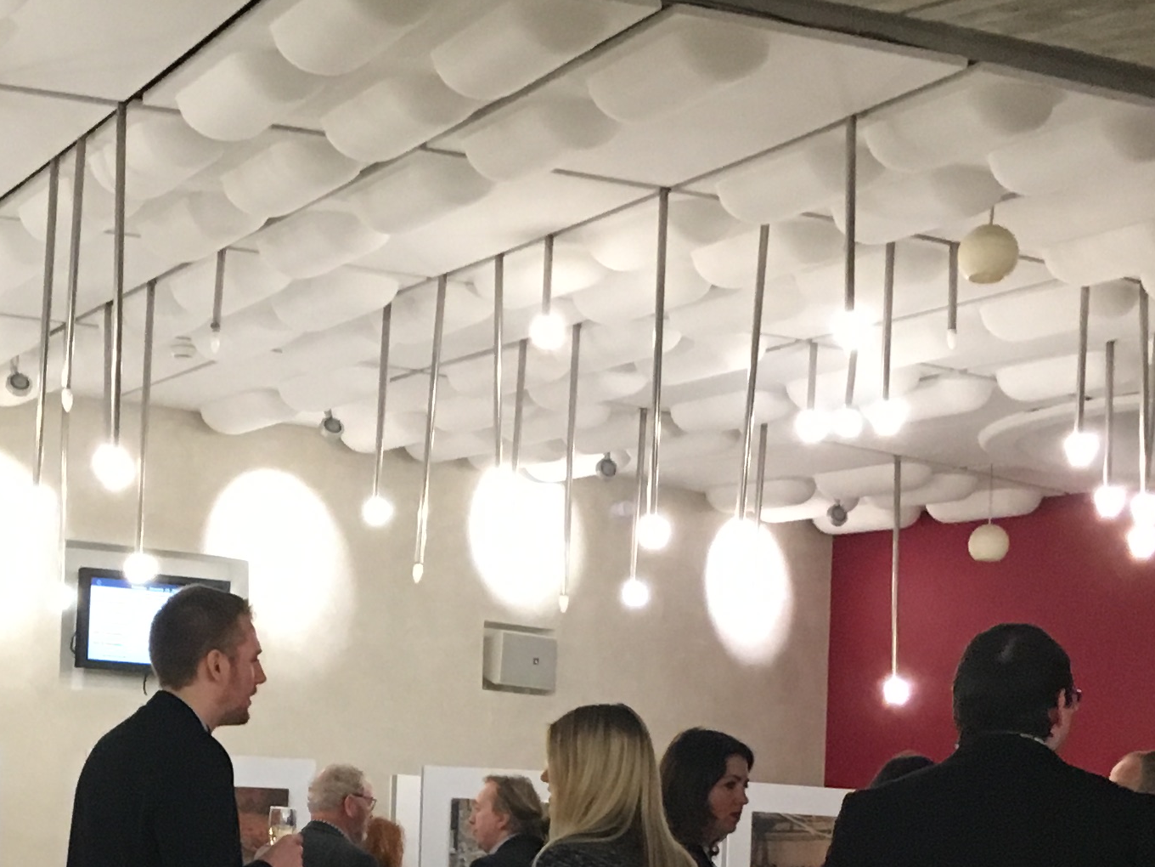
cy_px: 949
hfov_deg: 22.4
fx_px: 2869
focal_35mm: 86
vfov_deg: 16.7
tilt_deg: +1.9
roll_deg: -1.7
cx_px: 200
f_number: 2.2
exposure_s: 1/30
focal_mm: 4.15
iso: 160
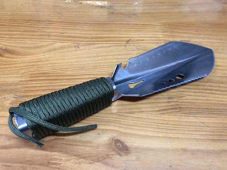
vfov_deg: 49.7
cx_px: 114
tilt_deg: -53.9
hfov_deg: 63.4
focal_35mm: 28
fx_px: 184
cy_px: 85
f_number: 1.8
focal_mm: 4
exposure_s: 1/14
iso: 100
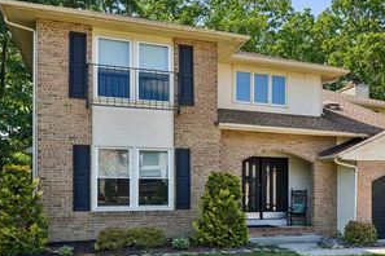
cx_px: 263
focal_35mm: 37
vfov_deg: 35.9
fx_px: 396
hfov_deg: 50.7
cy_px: 143
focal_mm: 22
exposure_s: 1/500
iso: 320
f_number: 5
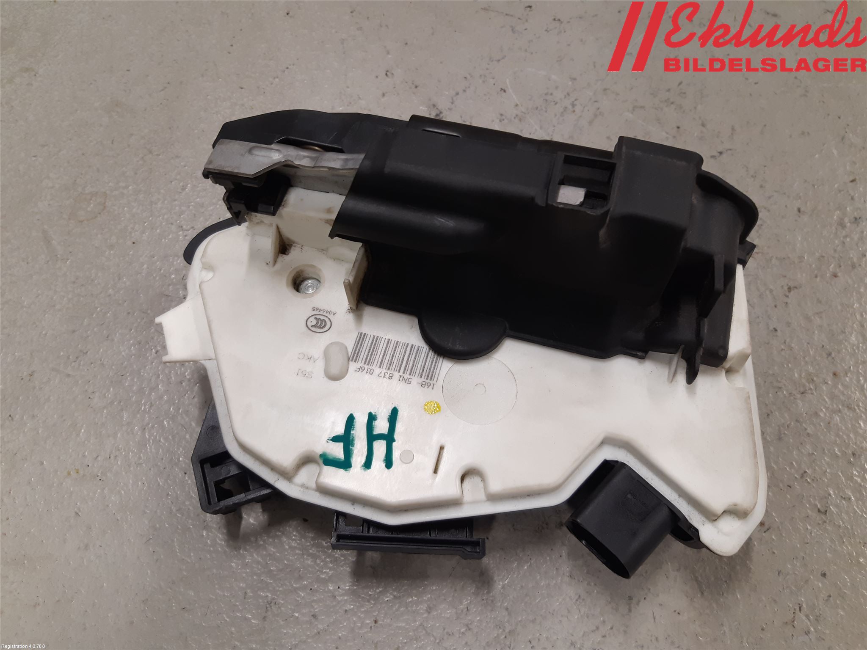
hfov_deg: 67.3
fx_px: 651
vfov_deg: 53.1
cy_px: 325
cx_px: 434
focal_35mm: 26
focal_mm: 3.93
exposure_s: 1/50
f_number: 1.7
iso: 100
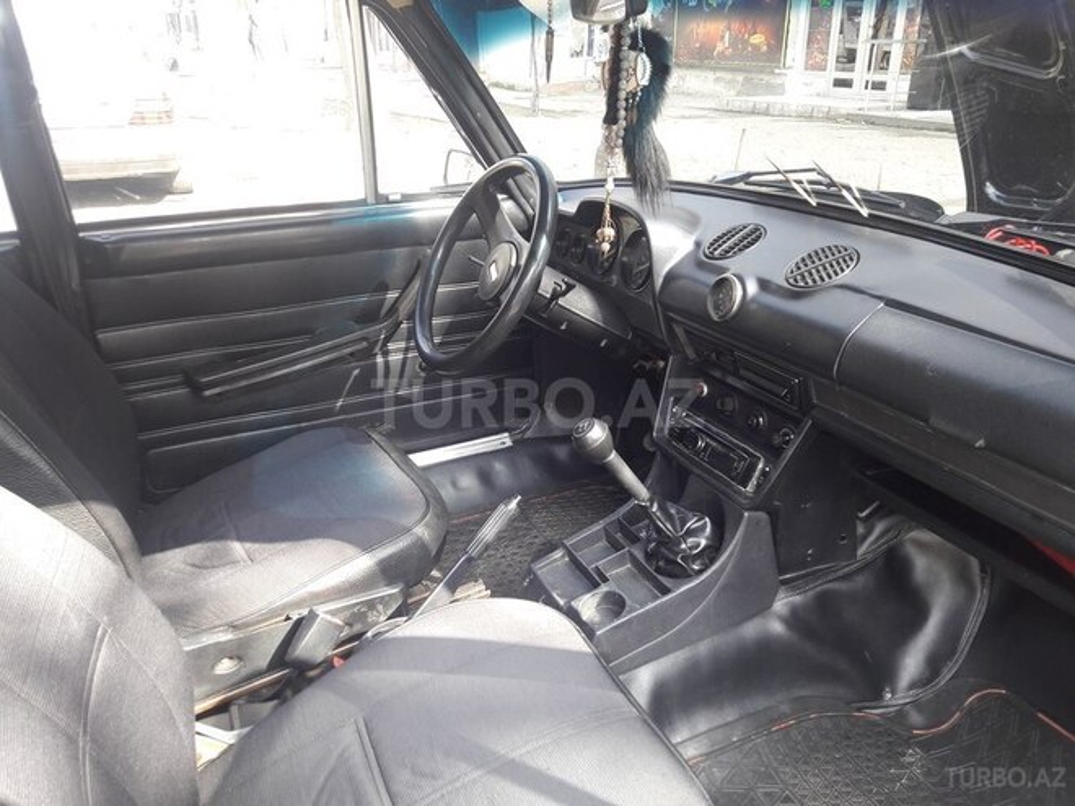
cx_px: 538
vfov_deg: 49.7
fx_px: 870
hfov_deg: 63.4
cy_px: 403
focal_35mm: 28
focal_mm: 3.7
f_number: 1.9
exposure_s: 1/33
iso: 50
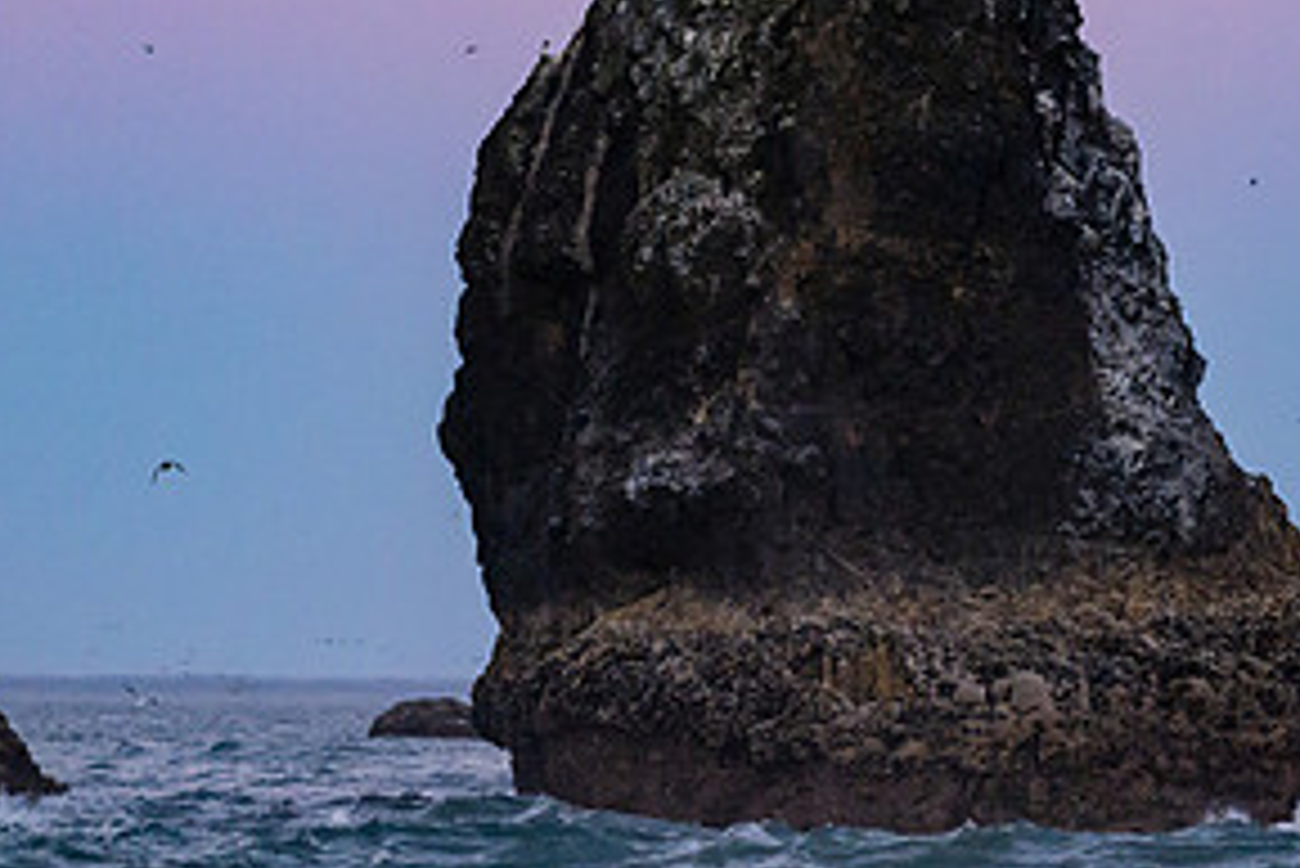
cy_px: 214
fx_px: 14487
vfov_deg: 3.4
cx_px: 882
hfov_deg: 5.1
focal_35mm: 401
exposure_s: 1/1000
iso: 14400
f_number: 5.6
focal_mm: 200
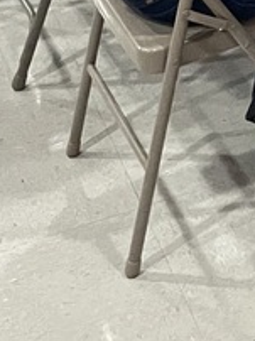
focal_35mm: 132
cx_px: 603
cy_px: -441
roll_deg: +0.8
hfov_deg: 9.9
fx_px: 1299
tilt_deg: -8.7
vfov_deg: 12.3
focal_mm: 4.2
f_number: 1.6
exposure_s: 1/60
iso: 400
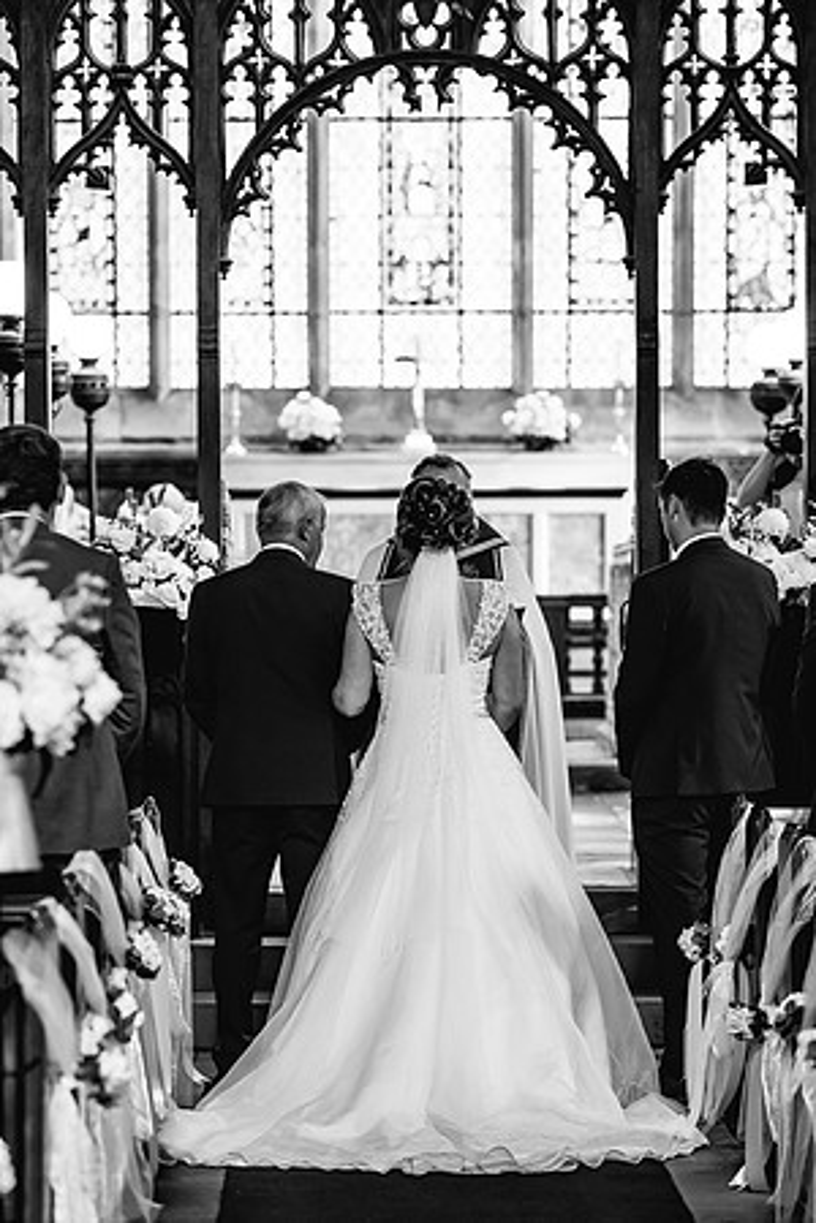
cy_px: 612
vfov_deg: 15.2
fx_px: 4590
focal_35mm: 135
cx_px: 408
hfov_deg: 10.2
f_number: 3.5
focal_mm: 135
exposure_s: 1/160
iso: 1600
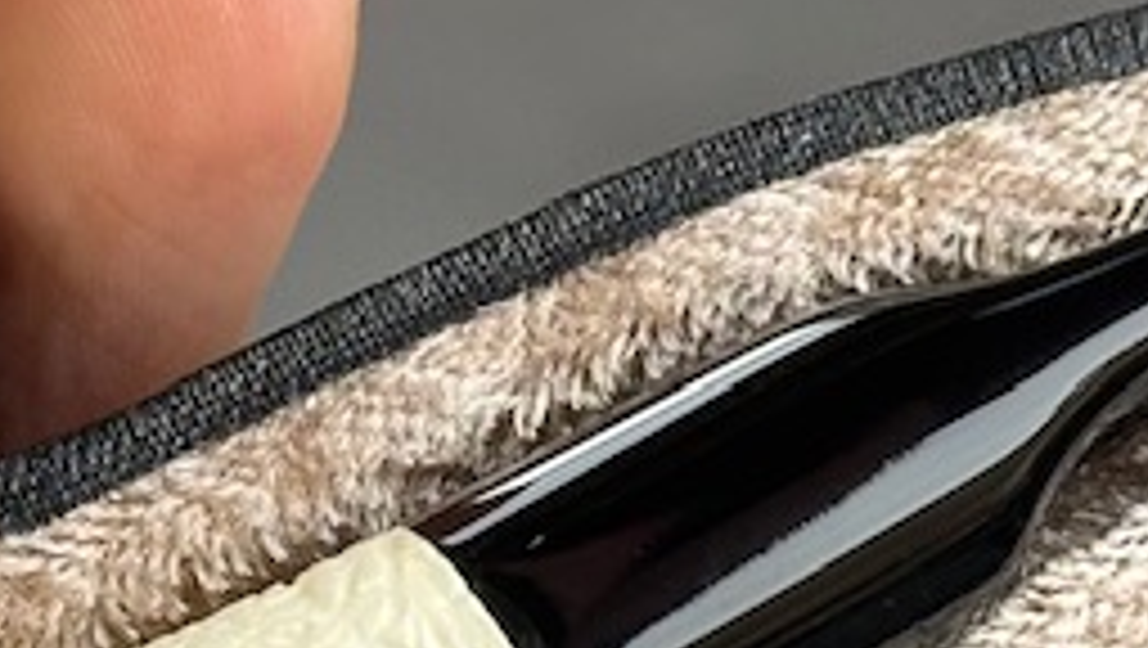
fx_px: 7983
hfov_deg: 8.2
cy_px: -180
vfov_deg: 4.6
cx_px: 266
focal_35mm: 262
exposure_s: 1/321
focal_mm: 6.86
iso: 64
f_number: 1.78
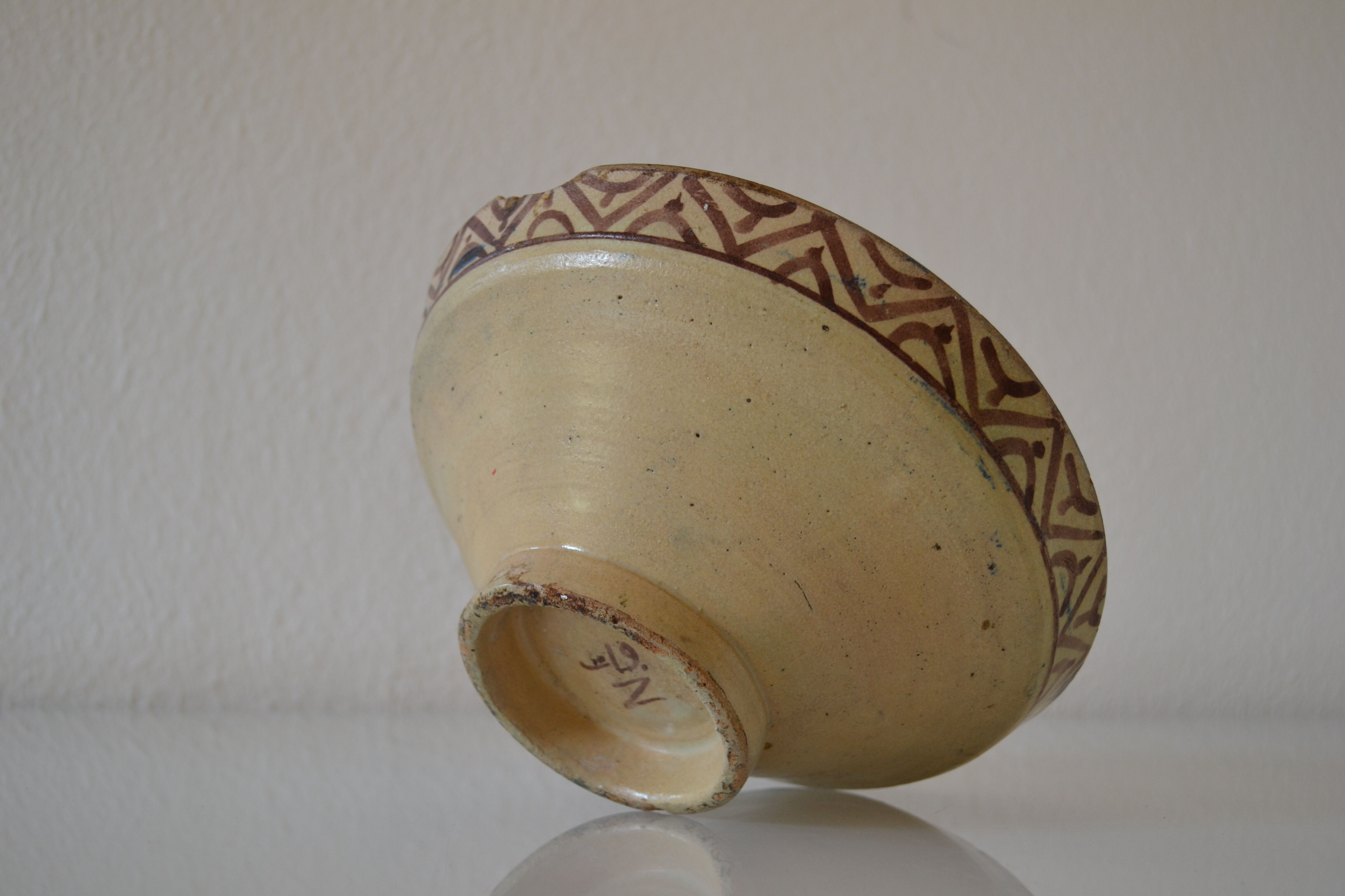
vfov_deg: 34.2
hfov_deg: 49.6
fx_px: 1457
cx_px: 672
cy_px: 448
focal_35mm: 39
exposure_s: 1/80
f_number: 4.2
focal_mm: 26
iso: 400
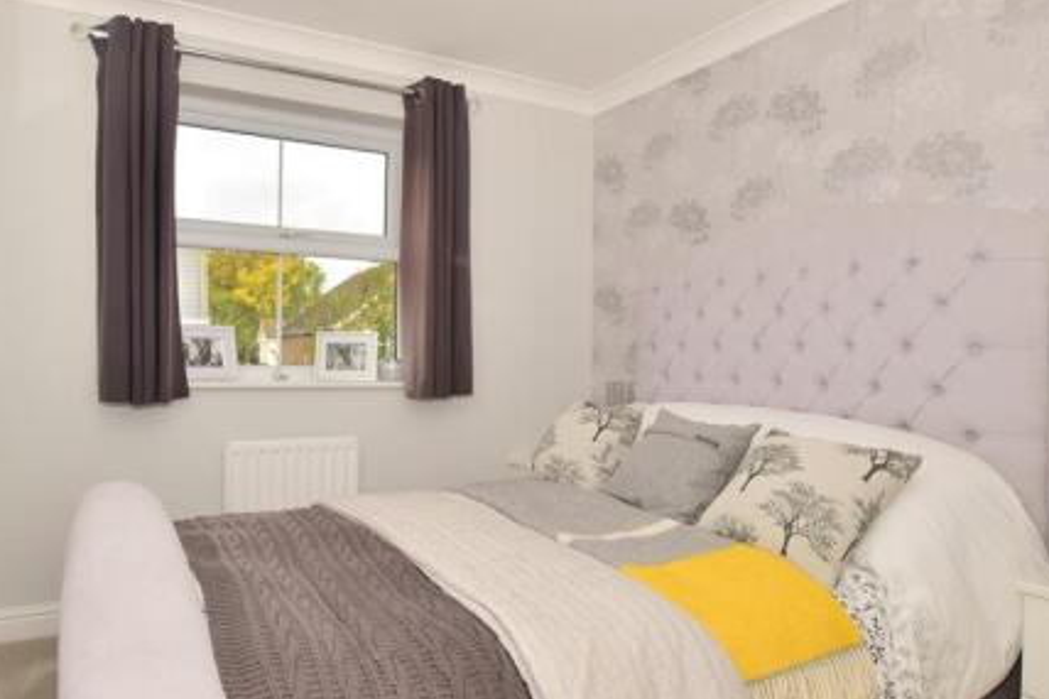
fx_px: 670
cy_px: 352
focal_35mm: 23
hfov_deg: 75.9
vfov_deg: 55.1
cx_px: 475
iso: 200
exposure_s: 1/200
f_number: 7.1
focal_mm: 10
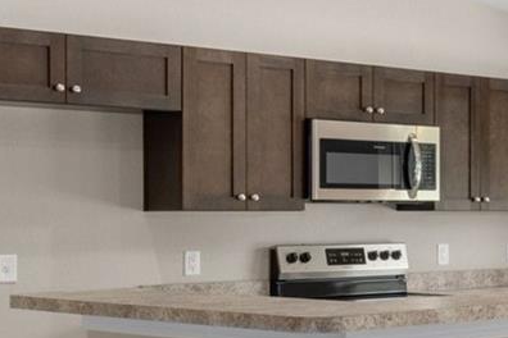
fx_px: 1284
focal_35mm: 91
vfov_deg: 15.0
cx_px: 921
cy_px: 250
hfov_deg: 17.8
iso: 320
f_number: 8
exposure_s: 1/5
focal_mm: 15
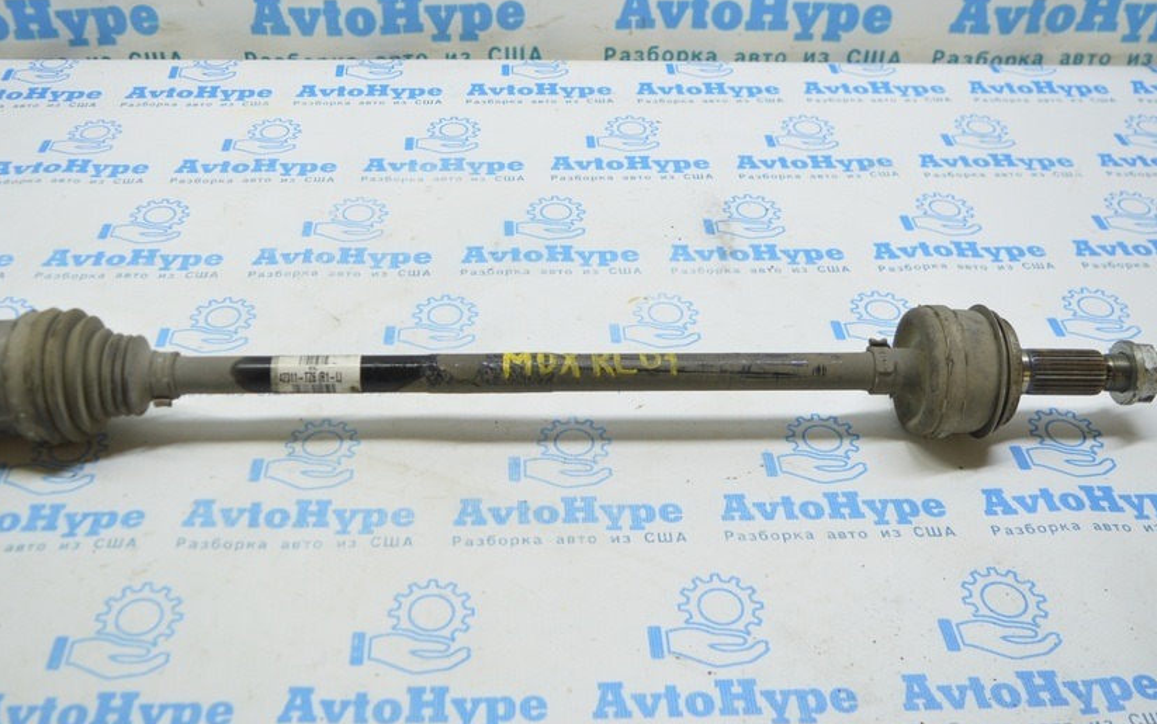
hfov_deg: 51.4
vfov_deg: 33.5
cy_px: 303
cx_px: 505
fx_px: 1199
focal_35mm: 38
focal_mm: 20
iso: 400
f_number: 3.8
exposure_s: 1/60
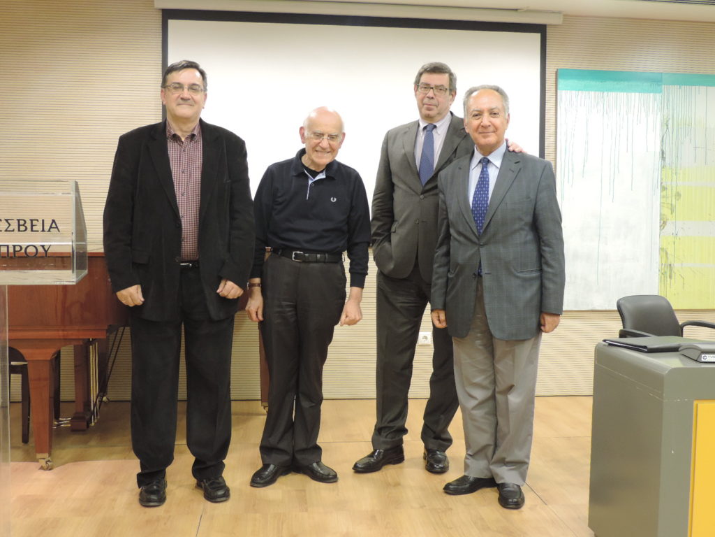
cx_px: 358
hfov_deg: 46.8
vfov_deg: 36.0
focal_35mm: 40
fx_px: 826
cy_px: 268
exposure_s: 1/15
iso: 400
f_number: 3.3
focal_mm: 7.1
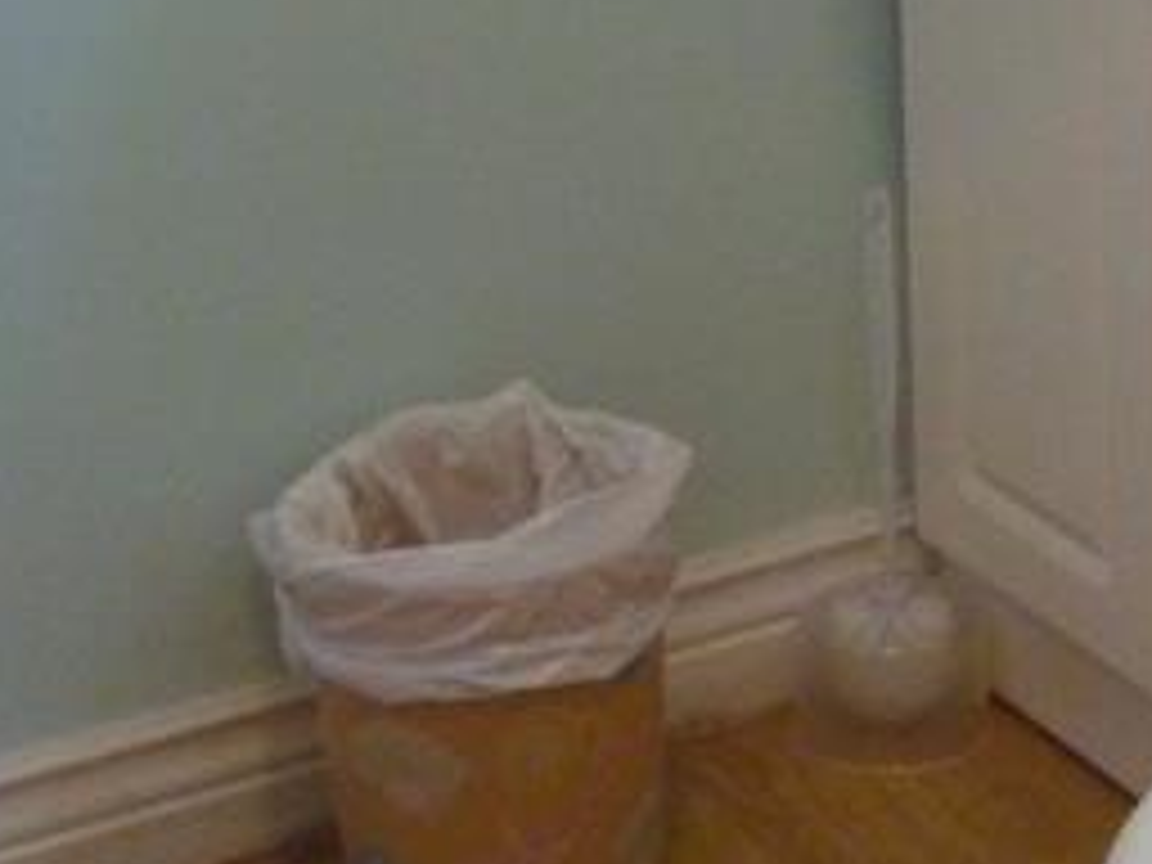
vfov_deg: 10.5
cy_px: 36
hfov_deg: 13.5
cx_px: 1534
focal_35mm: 140
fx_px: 4659
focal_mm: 6.3
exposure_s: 1/25
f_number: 3.5
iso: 400
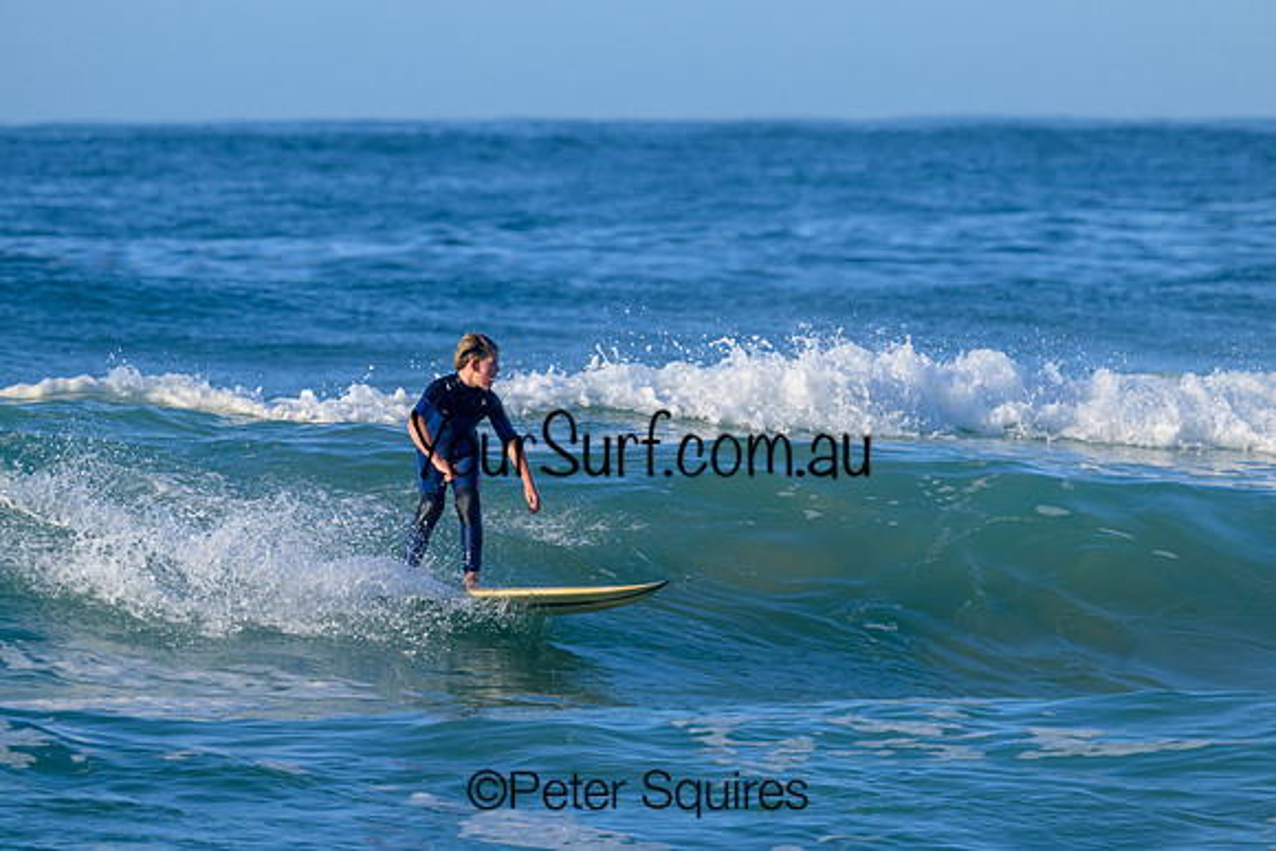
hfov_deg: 4.3
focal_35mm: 481
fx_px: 17051
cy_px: 426
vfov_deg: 2.9
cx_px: 638
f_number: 10
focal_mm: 470
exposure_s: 1/2000
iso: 1250
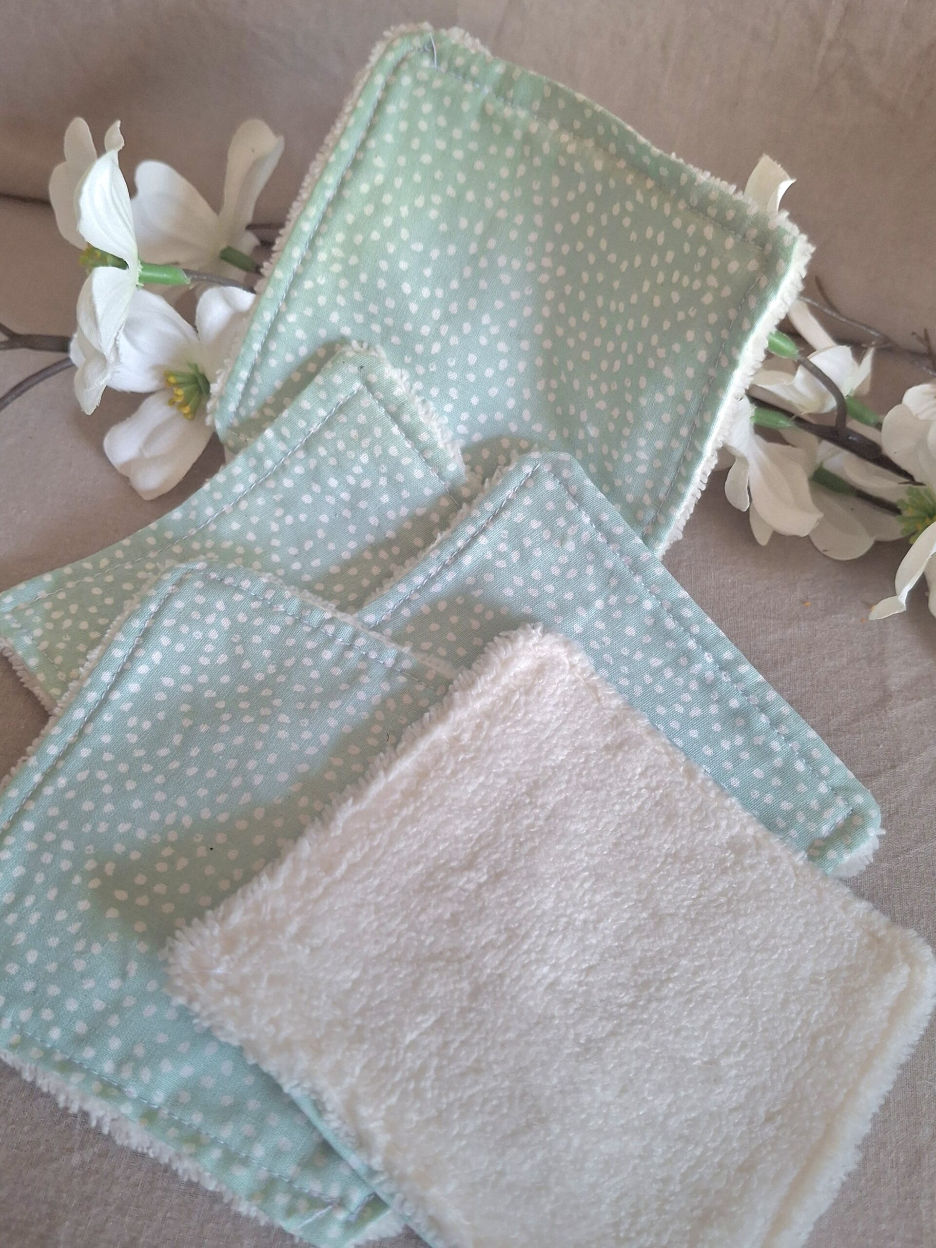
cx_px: 468
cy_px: 624
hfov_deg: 54.9
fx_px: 901
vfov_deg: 69.4
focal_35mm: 25
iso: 160
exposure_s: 1/100
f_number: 1.8
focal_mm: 4.69
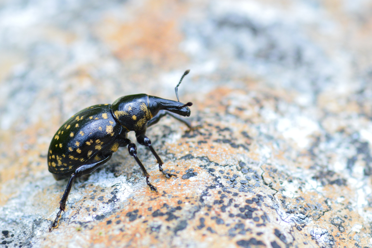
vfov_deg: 9.1
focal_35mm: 150
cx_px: 186
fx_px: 1550
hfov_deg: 13.7
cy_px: 124
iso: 400
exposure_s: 1/160
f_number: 9
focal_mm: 100
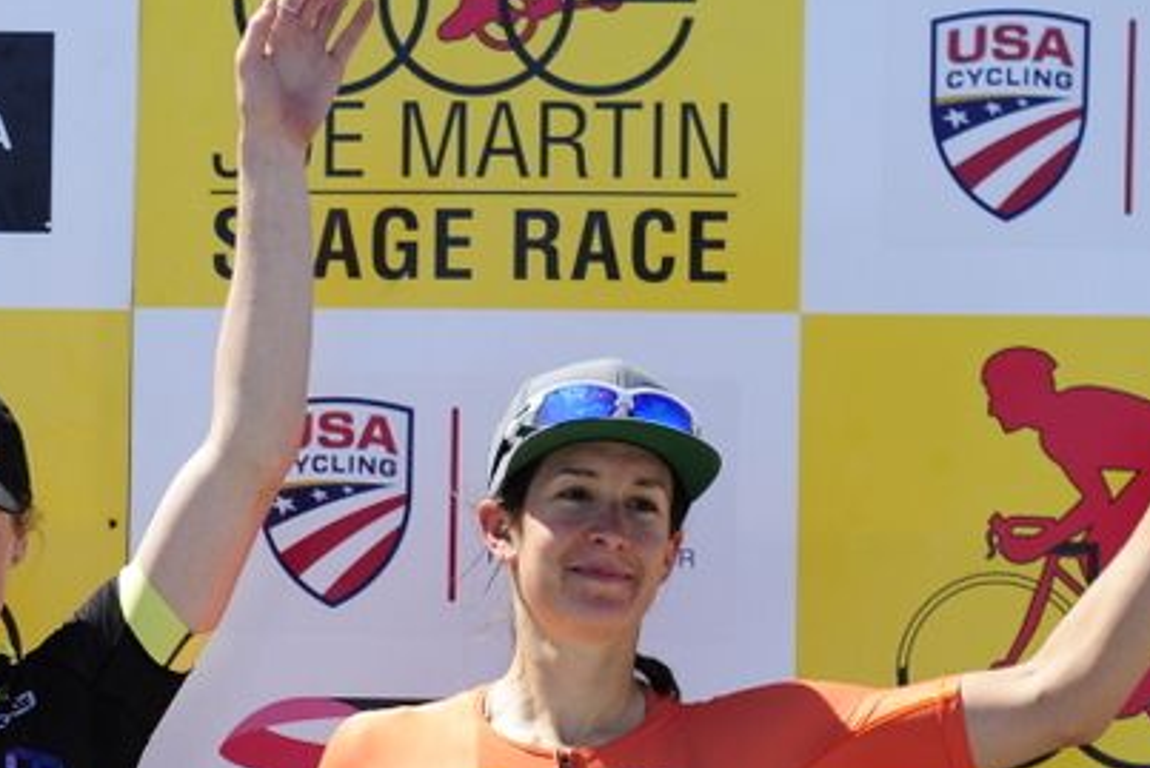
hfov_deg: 7.9
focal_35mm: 259
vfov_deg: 5.3
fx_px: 8276
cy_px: 728
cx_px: -86
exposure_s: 1/1250
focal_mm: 102
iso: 200
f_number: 4
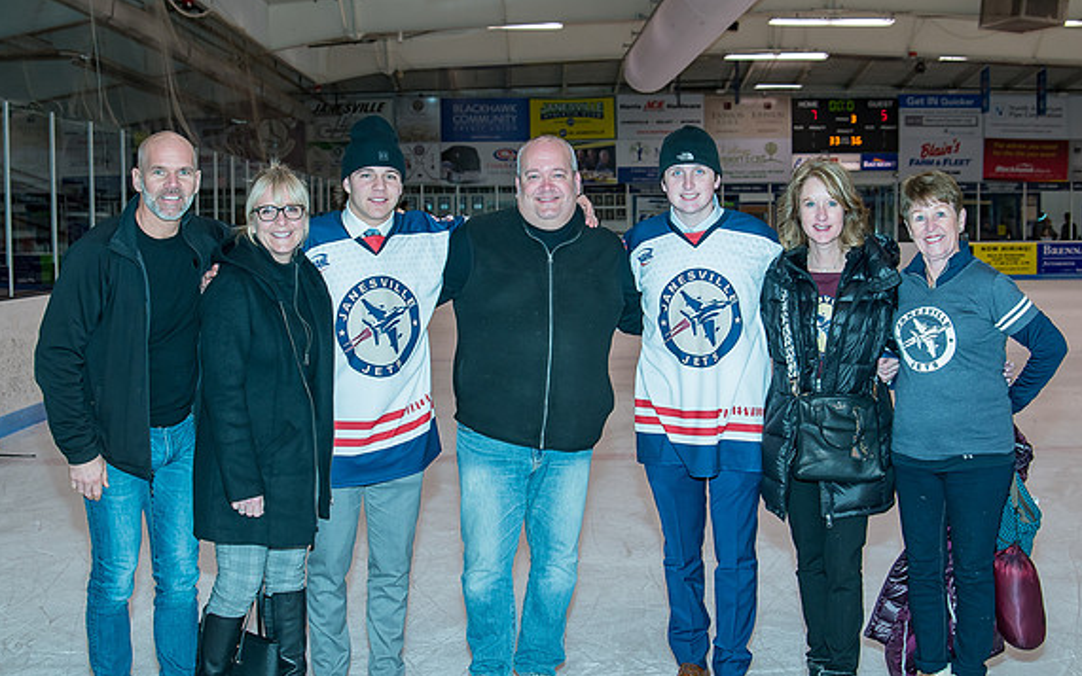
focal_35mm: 52
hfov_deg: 38.9
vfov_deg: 24.9
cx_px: 533
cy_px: 320
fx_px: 1534
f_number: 4.5
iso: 200
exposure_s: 1/200
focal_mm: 28
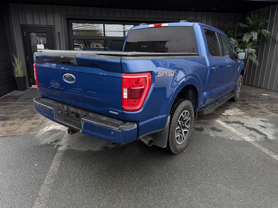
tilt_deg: -15.3
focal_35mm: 24
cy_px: 104
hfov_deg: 71.6
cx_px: 139
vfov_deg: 56.8
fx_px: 193
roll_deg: -0.2
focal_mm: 6.76
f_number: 1.78
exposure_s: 1/992
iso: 80
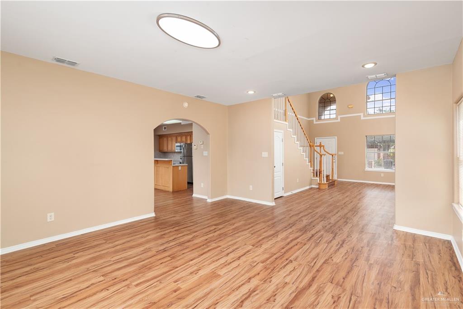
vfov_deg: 73.8
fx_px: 206
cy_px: 154
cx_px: 232
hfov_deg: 96.7
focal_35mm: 16
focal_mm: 16
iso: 320
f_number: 7.1
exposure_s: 1/15
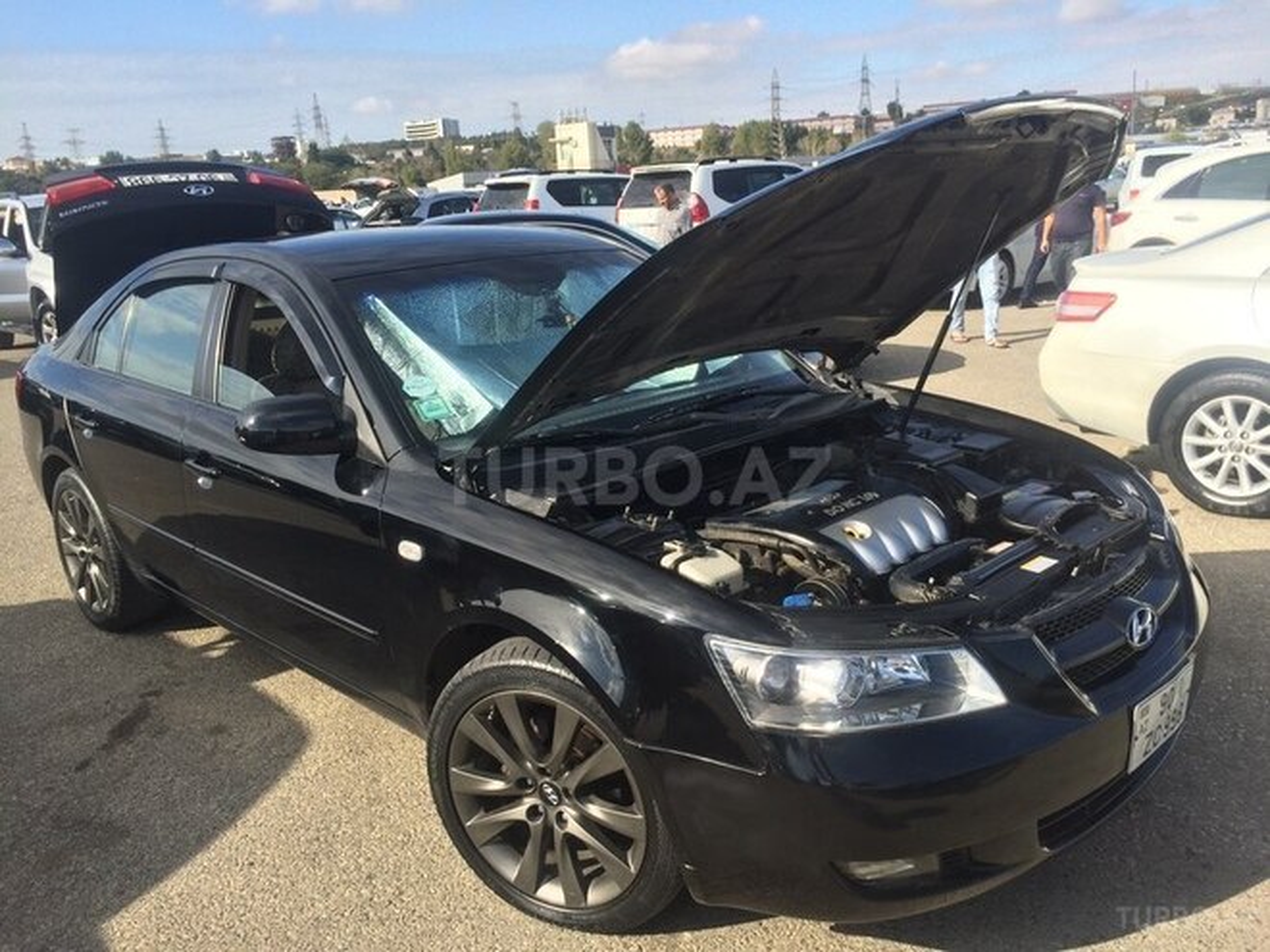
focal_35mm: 29
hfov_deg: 61.7
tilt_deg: -16.2
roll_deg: +2.4
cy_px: 476
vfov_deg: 48.2
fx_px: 1064
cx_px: 635
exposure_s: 1/1580
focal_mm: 4.15
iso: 32
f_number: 2.2
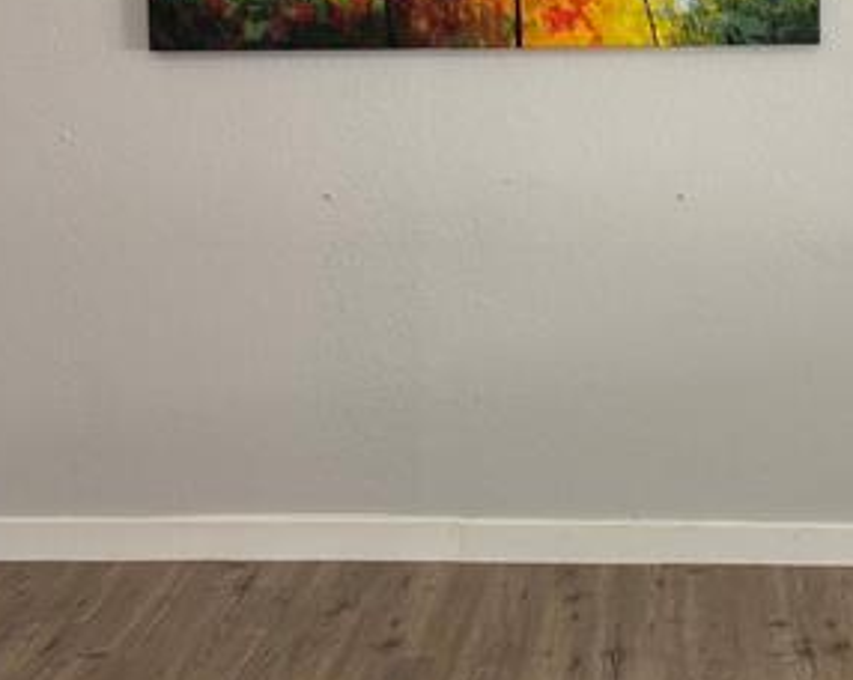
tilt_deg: -3.4
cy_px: 51
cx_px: 626
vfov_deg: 17.9
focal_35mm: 84
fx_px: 2118
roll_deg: +1.0
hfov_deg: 22.6
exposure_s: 1/60
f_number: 1.78
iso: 125
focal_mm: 6.76
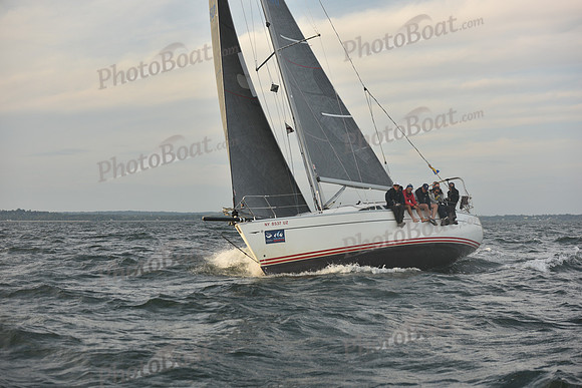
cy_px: 194
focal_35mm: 70
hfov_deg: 28.8
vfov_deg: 19.5
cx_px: 291
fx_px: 1132
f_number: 4.5
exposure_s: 1/640
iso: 250
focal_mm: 70
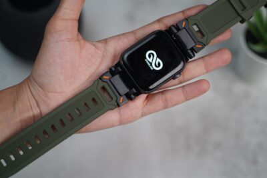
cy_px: 89
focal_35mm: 55
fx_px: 408
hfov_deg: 36.2
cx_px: 134
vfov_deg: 24.6
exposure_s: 1/60
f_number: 2.8
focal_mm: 55
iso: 320
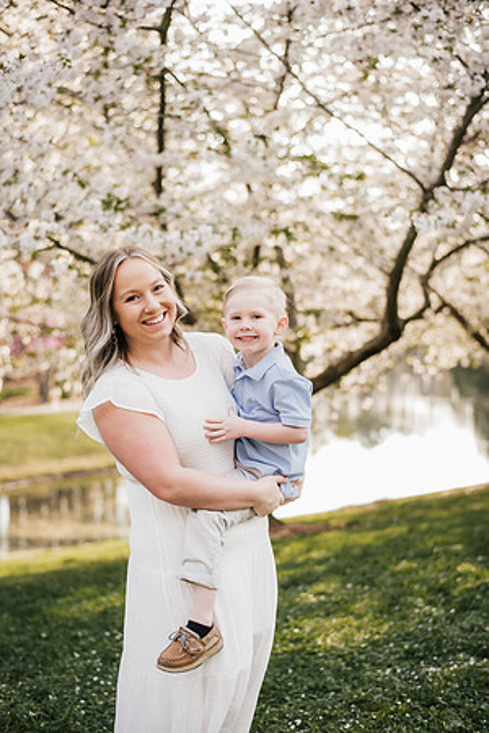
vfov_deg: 39.6
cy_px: 366
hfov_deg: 27.0
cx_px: 244
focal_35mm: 50
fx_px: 1019
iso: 125
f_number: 2.2
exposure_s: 1/400
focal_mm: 50
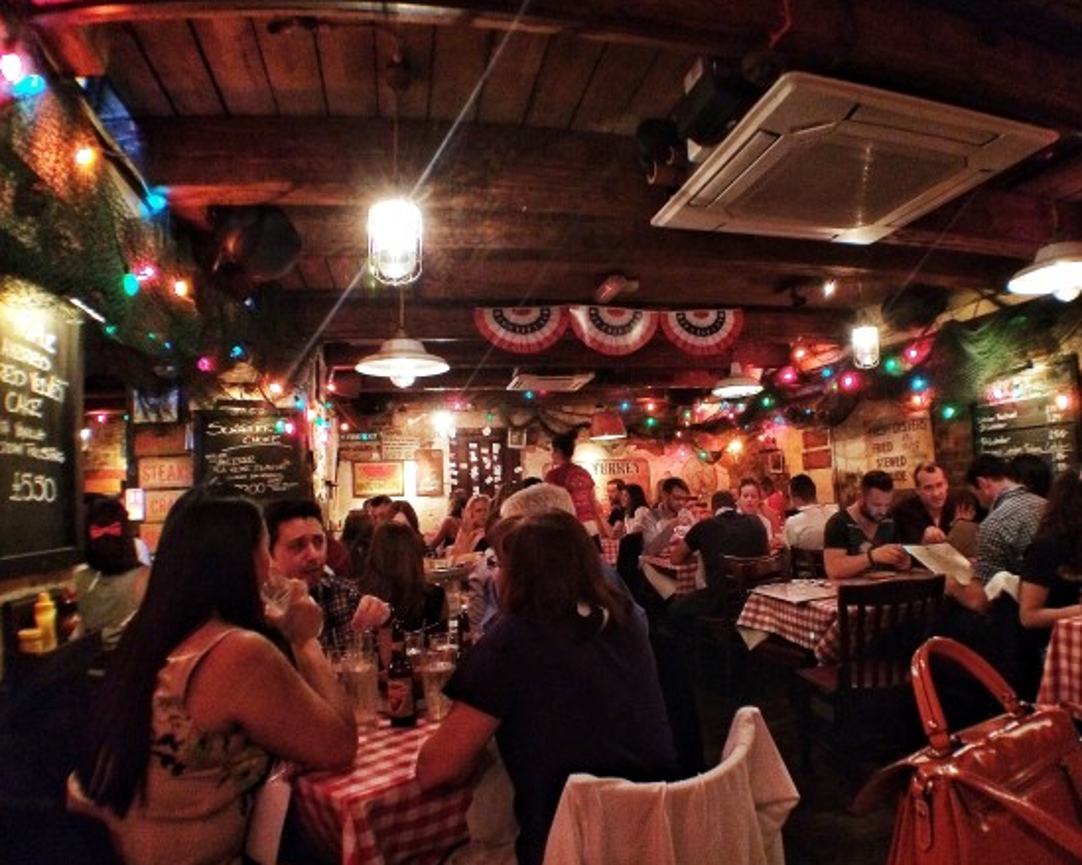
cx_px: 587
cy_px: 432
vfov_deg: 45.8
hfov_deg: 55.6
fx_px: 1025
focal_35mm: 32
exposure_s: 1/15
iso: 500
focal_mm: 4.12
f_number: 2.2
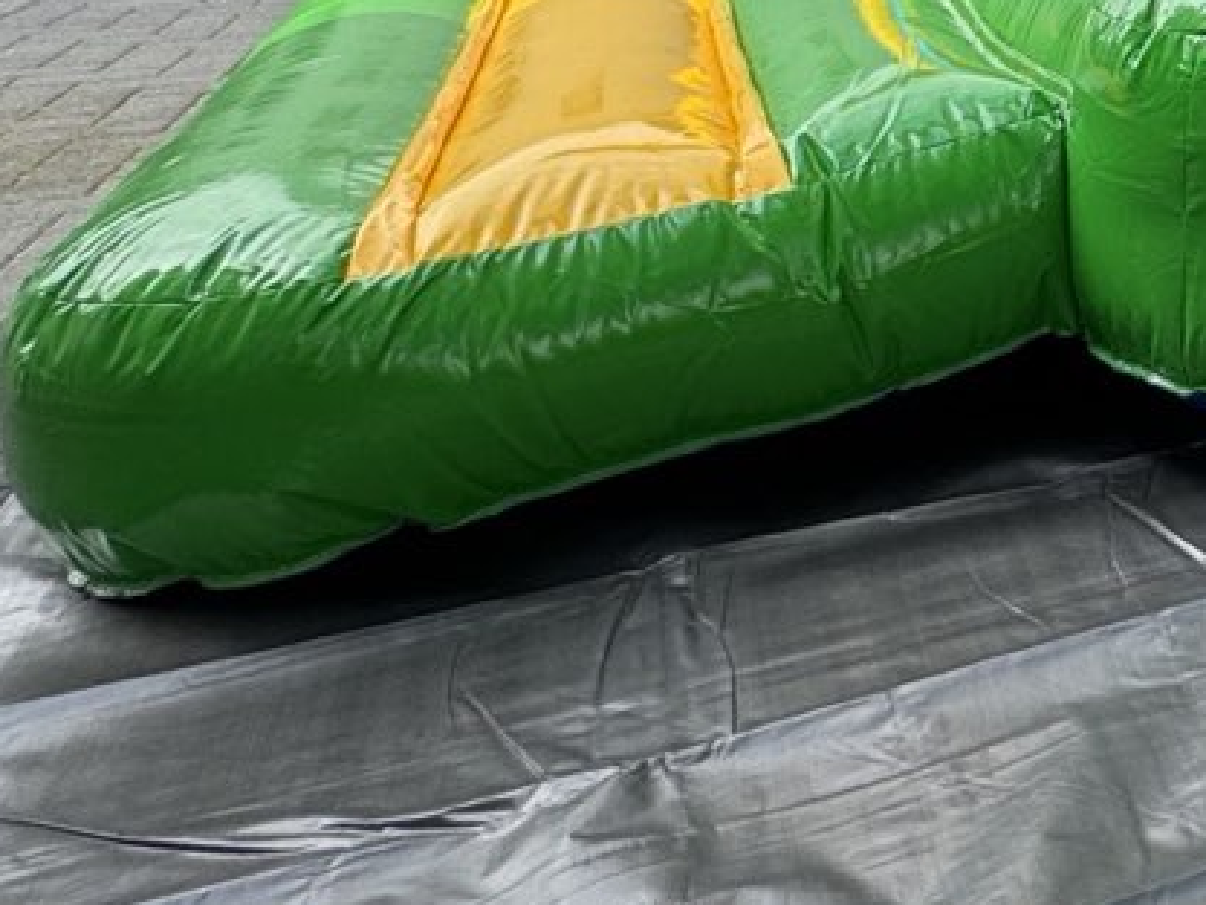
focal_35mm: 47
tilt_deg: +3.6
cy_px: -405
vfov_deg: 24.8
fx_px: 1638
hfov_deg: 28.0
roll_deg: -2.2
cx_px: 1787
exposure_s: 1/390
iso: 40
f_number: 2.2
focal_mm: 2.22
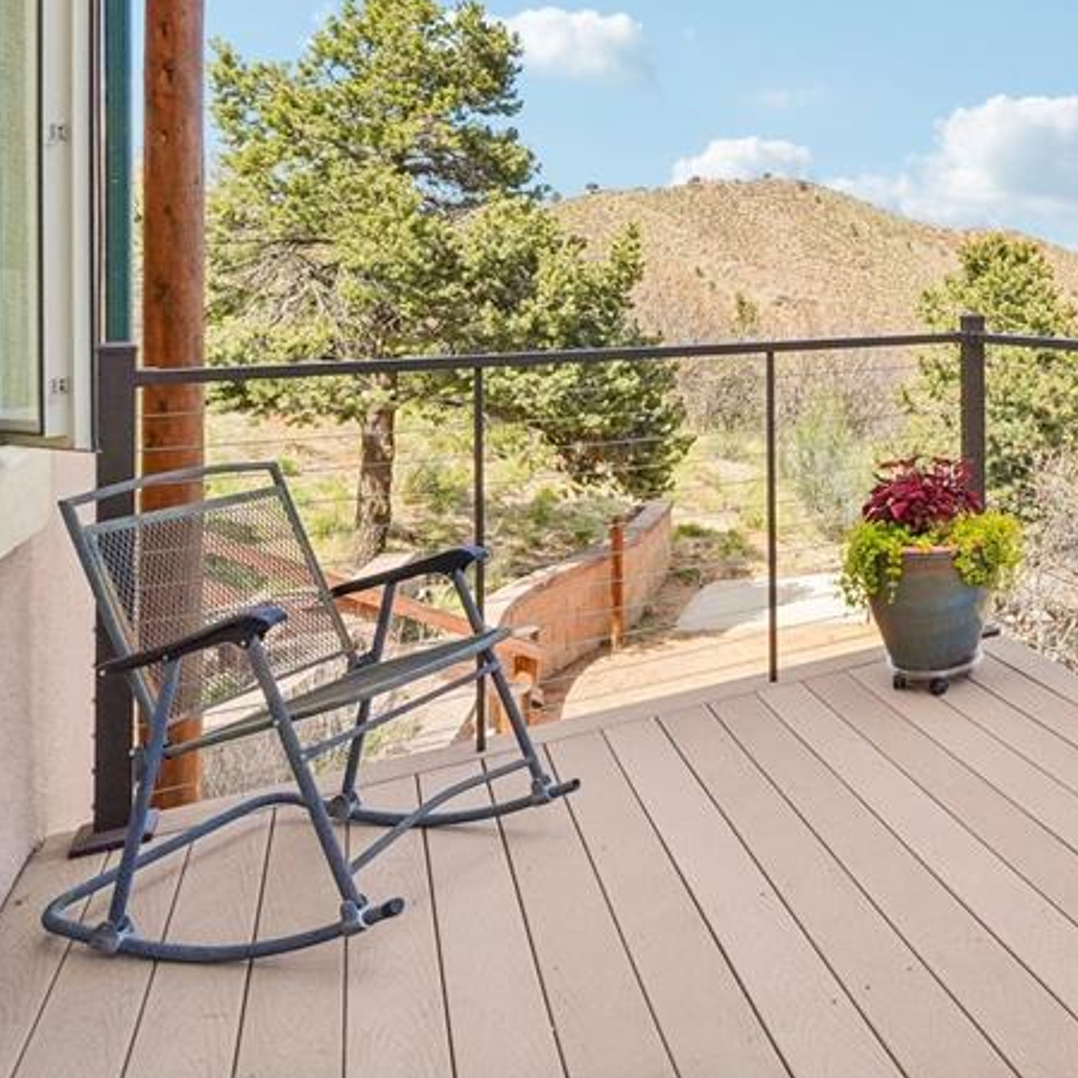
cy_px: 273
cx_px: 1140
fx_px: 1063
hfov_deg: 43.7
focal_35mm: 30
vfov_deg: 51.6
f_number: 8
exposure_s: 1/640
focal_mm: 10.4
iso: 800
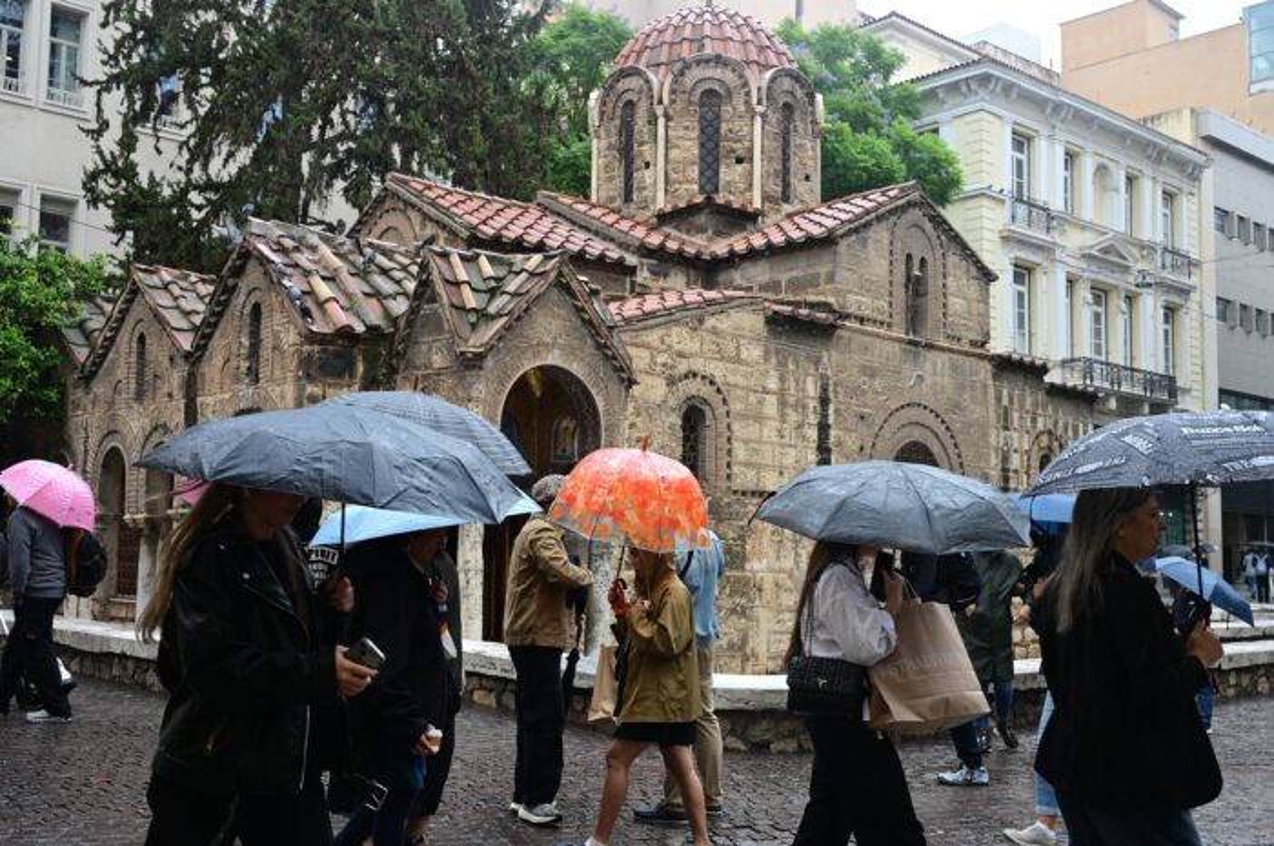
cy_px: 423
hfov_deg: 51.9
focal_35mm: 37
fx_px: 1308
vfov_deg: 35.9
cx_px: 637
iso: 900
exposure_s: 1/400
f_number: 6.3
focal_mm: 37
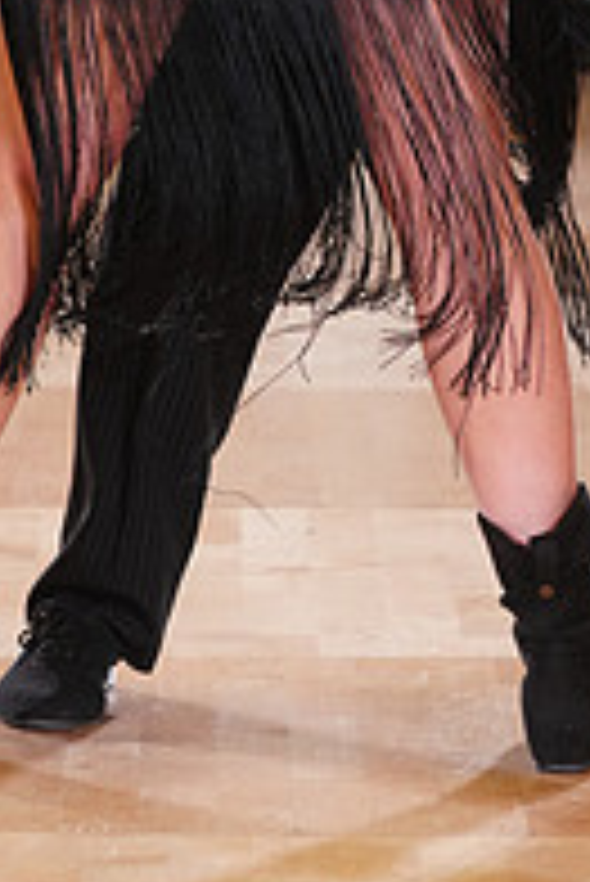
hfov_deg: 3.8
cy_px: -382
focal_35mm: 367
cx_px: 507
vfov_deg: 5.6
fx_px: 9005
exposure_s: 1/400
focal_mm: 124
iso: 2500
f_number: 4
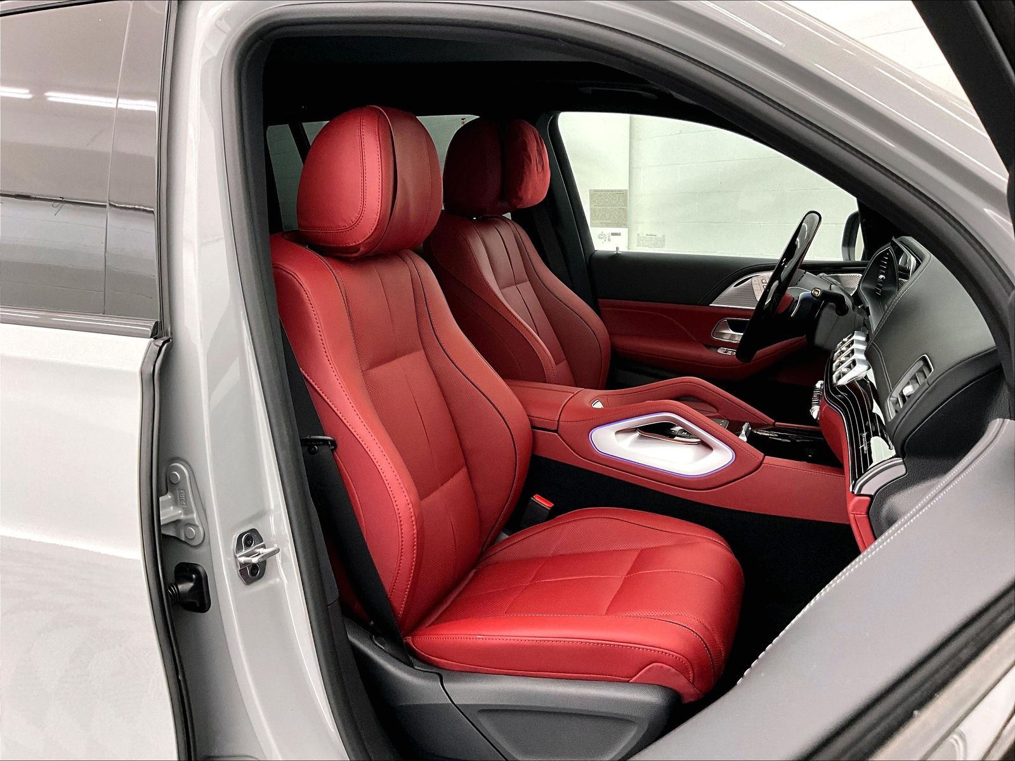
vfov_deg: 48.2
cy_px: 380
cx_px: 508
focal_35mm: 29
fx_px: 850
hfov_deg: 61.7
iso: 200
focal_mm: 3
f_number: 1.8
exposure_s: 1/60
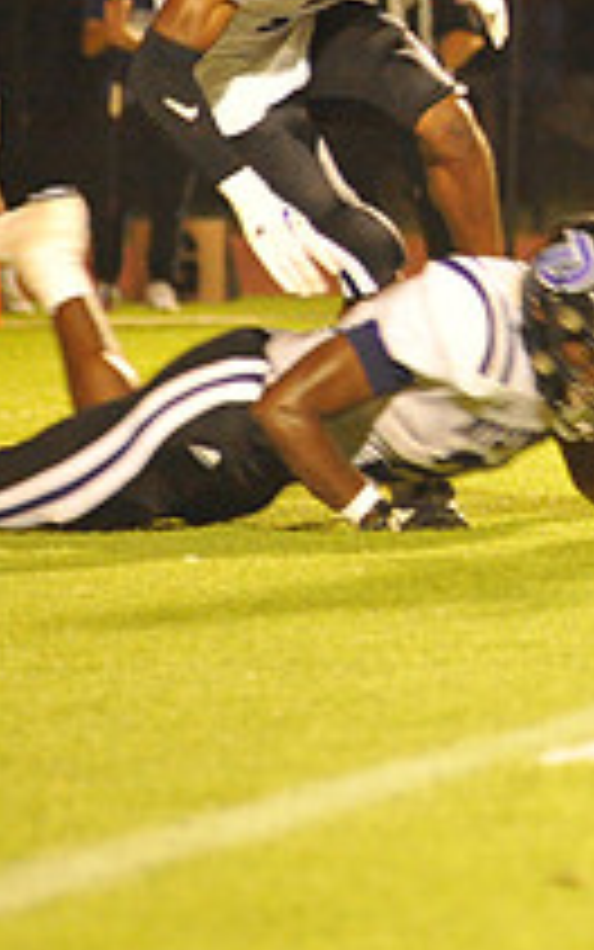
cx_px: 1264
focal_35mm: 559
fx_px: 14469
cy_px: 144
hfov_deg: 2.3
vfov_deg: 3.8
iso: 6400
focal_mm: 200
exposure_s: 1/200
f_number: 5
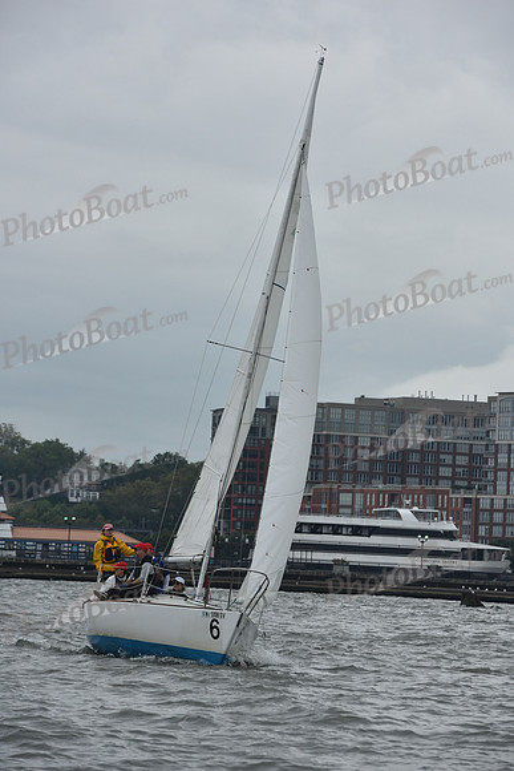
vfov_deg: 12.8
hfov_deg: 8.6
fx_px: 3424
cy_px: 386
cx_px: 257
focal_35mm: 160
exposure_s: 1/800
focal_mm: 160
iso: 400
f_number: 8
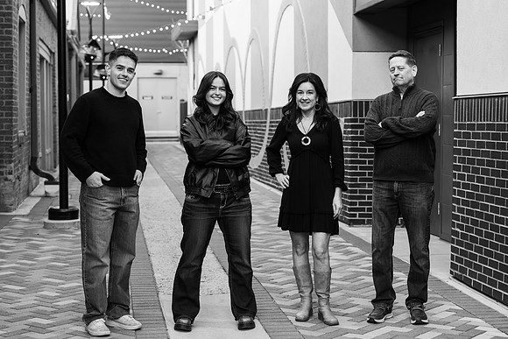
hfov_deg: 28.8
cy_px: 170
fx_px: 988
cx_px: 254
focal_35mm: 70
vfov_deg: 19.5
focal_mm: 70
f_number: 4
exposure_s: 1/125
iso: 640
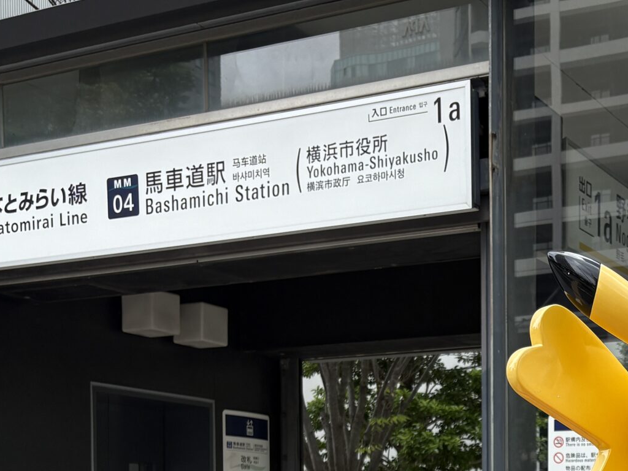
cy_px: 569
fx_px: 1179
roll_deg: +0.8
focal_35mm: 65
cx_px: 571
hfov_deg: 28.6
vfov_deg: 21.0
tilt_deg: -1.8
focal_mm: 5.96
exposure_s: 1/1196
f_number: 1.6
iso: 50
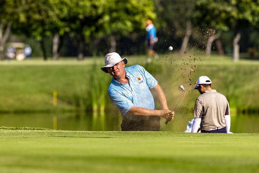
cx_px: 130
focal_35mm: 400
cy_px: 86
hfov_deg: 5.2
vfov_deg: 3.4
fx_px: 2878
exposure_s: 1/2000
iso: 250
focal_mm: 400
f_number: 5.6
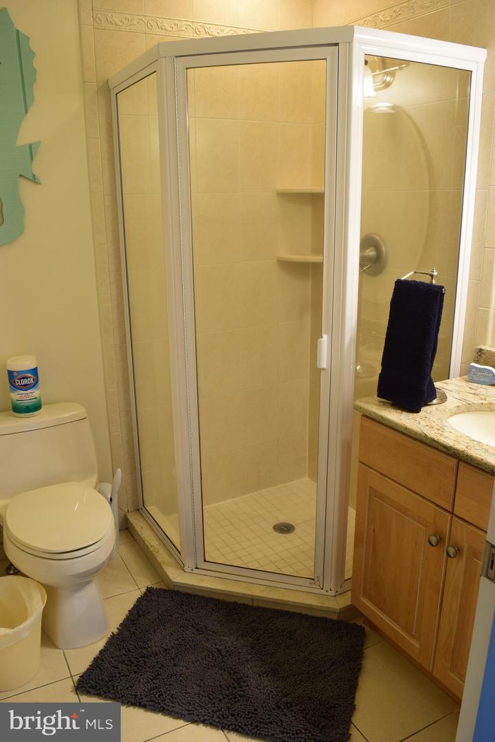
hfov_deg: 47.9
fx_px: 557
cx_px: 248
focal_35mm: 27
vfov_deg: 67.4
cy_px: 371
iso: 400
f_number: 6.3
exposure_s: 1/15
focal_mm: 18
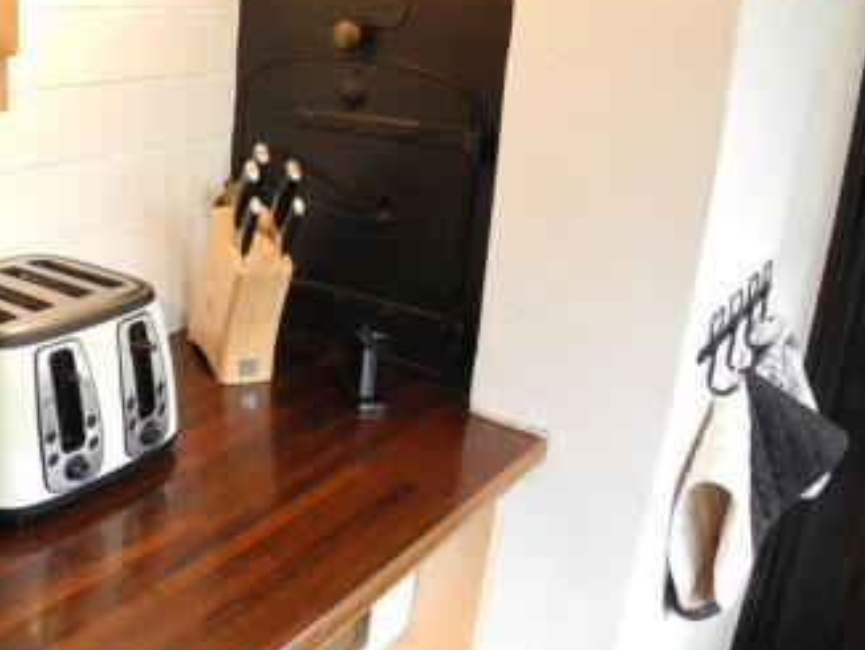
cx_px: 174
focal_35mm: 50
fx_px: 1250
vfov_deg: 29.0
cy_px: 245
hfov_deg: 36.8
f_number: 2.8
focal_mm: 6
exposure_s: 1/30
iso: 367
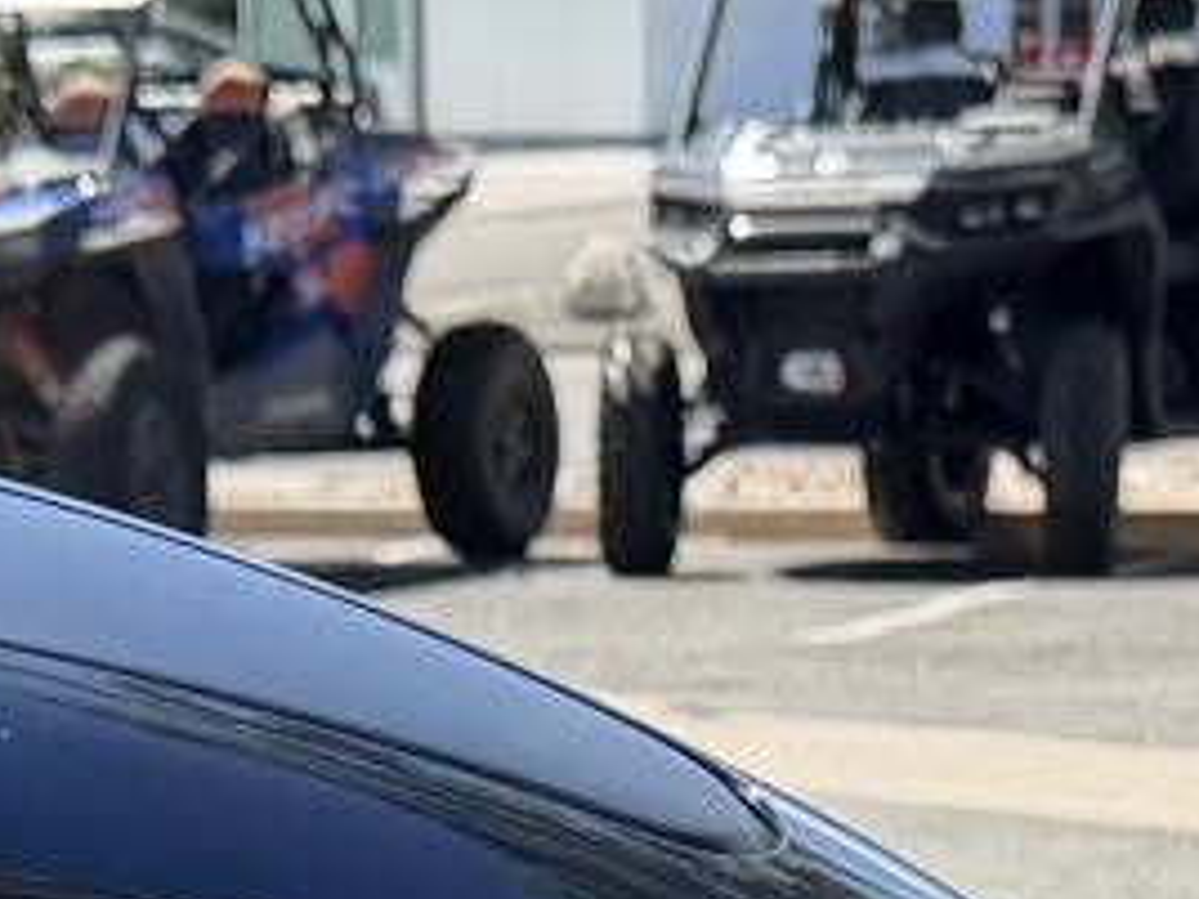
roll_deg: -0.2
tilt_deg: -15.8
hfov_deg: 11.0
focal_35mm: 179
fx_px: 6200
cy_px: 2272
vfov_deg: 7.6
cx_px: 774
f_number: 1.78
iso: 80
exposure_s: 1/1122
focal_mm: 6.76
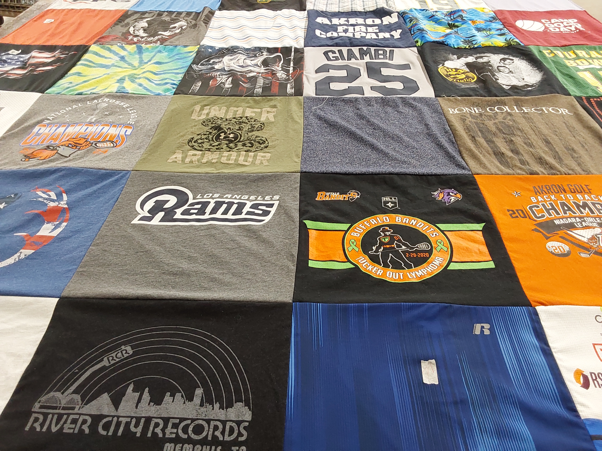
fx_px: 487
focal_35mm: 28
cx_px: 301
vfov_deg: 49.7
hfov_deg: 63.4
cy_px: 226
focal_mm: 2.91
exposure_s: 1/60
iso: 250
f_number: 1.9
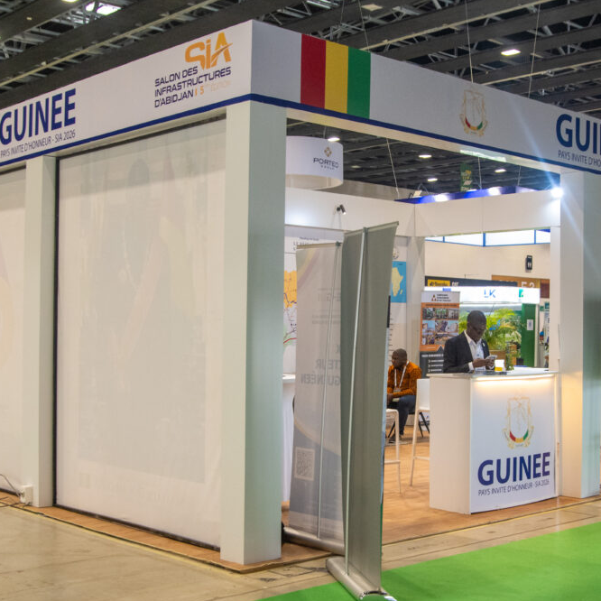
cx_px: 363
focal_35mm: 47
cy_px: 306
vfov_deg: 36.1
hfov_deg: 35.9
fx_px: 923
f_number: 4
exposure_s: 1/200
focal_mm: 24
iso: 1600
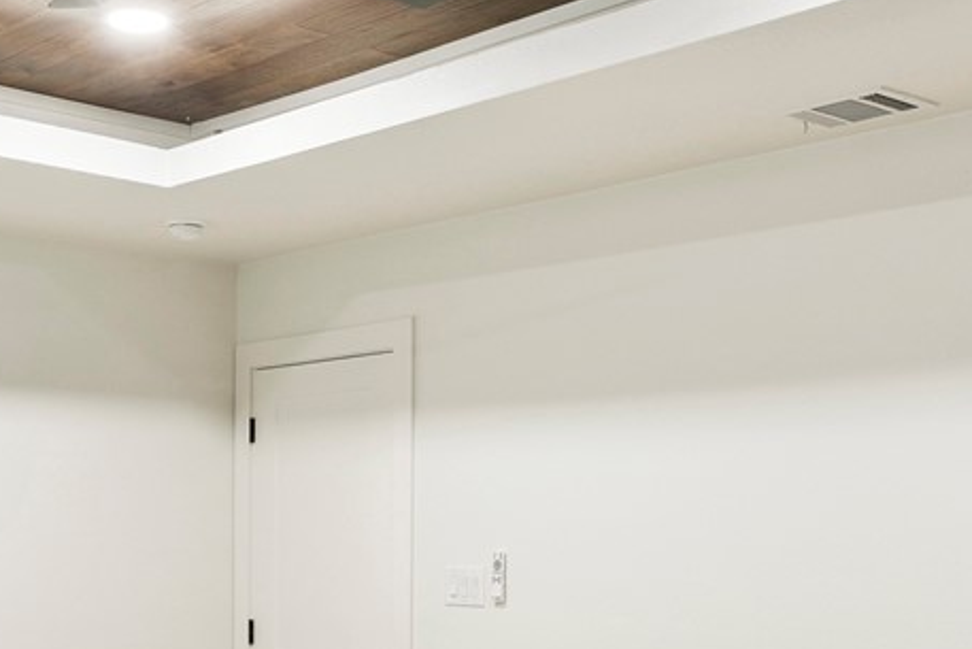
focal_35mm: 57
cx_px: 372
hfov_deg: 34.9
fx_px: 1539
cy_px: 553
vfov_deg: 23.3
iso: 100
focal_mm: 12
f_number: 8
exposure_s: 8
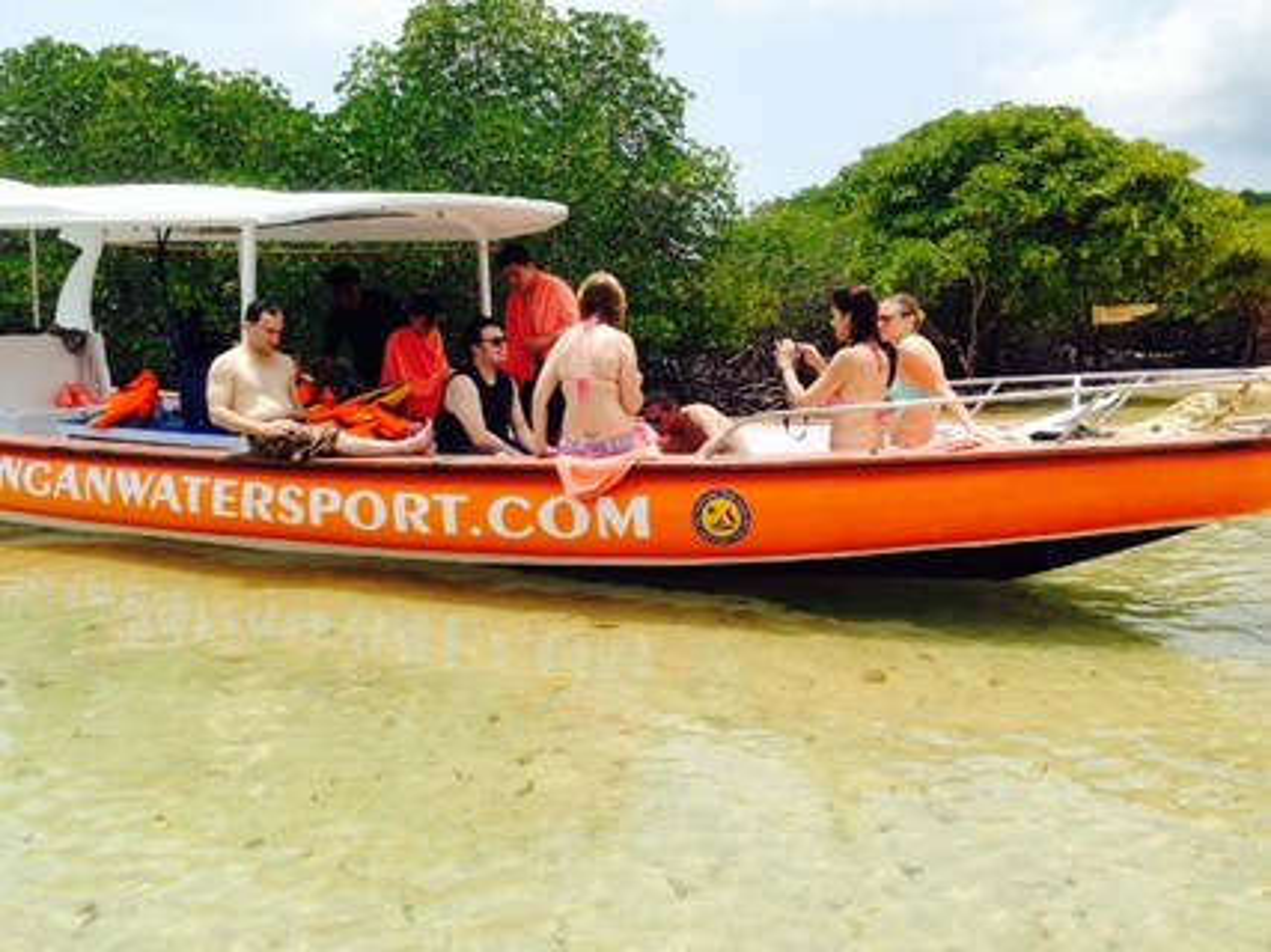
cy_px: 476
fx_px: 1211
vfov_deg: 42.9
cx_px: 636
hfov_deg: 55.4
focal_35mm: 33
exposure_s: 1/1506
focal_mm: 4.12
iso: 50
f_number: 2.4
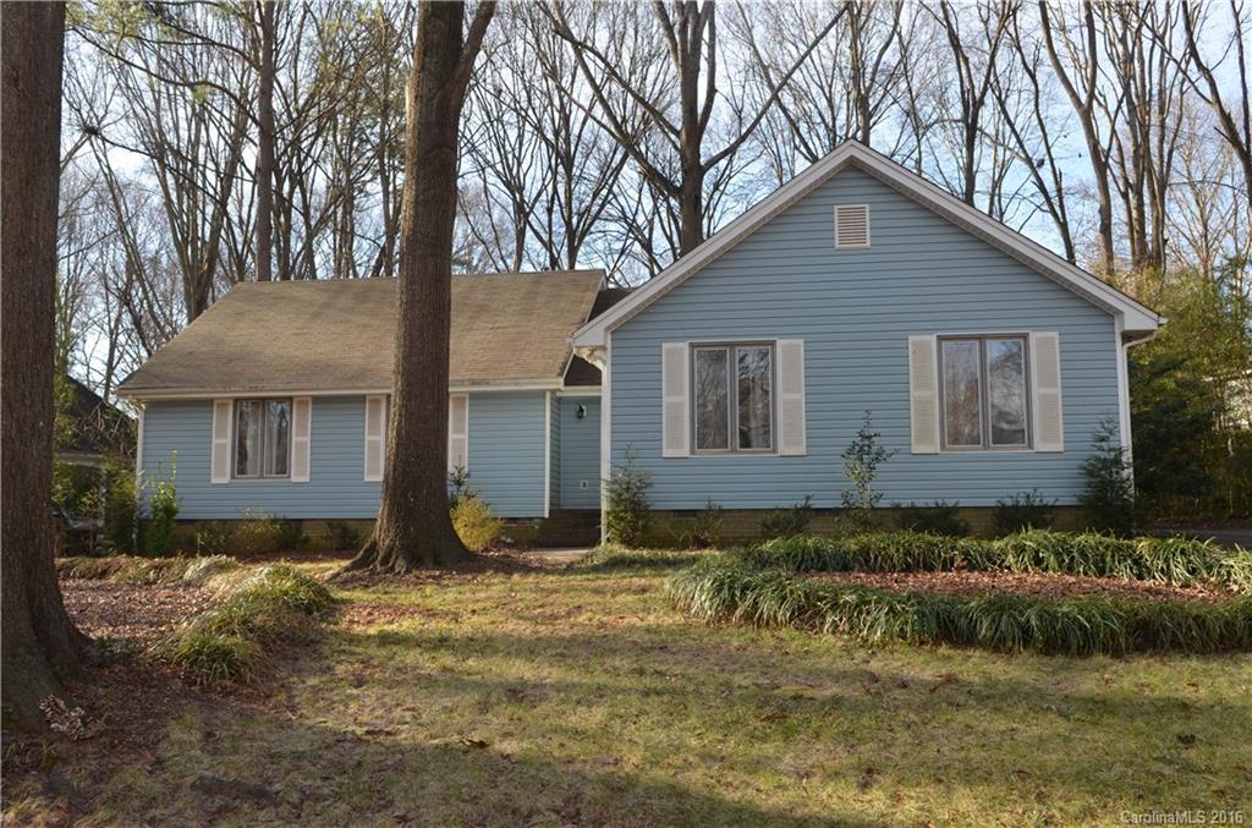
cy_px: 414
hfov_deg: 62.1
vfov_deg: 43.4
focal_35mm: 30
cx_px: 626
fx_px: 1041
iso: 200
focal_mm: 20
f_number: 6.3
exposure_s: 1/160
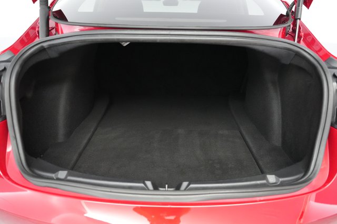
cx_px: 168
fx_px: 234
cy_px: 112
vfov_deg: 51.2
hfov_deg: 71.5
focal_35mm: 25
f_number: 2.8
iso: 8000
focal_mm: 25
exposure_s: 1/160
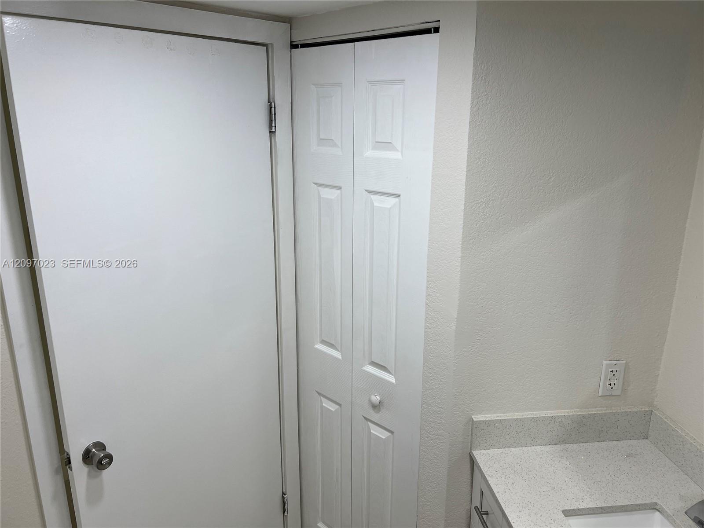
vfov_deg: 53.1
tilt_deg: -16.2
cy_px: 264
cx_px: 352
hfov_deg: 67.3
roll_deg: -0.2
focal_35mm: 26
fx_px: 529
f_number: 1.5
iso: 40
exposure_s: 1/120
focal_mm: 5.7
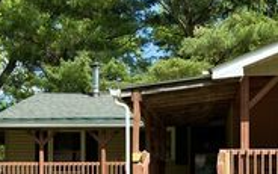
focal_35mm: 69
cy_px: 158
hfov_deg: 29.4
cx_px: 199
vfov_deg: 18.5
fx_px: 523
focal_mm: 6.76
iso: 100
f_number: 1.78
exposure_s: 1/1757
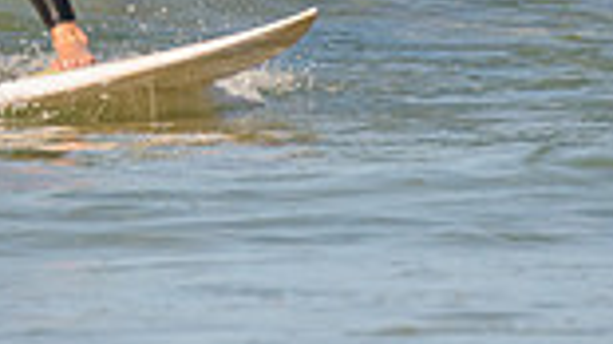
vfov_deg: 0.5
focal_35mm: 2567
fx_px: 41703
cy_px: -423
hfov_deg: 0.8
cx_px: -167
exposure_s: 1/2000
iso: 180
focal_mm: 500
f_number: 5.6
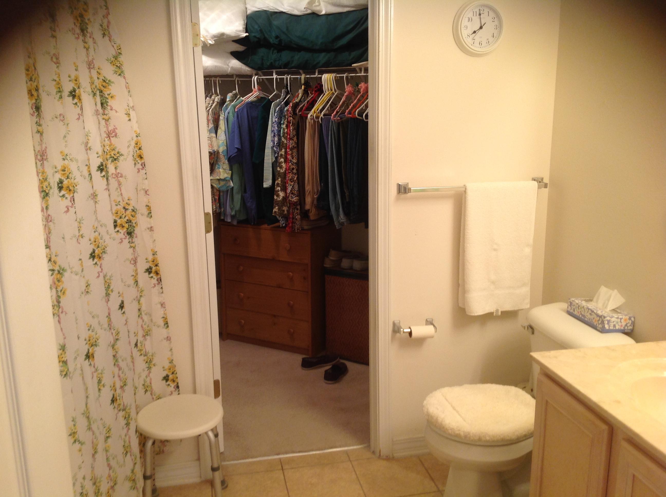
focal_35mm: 35
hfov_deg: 52.7
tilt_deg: -13.9
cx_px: 333
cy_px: 248
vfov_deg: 40.6
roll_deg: +1.8
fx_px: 672
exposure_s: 1/15
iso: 64
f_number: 2.4
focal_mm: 4.28
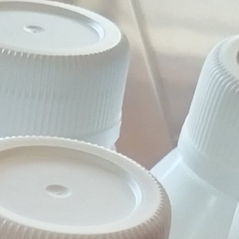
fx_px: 1304
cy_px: 605
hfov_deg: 10.2
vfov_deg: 9.2
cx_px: -113
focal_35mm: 167
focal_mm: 4.95
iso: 5226
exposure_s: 1/100
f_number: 1.9
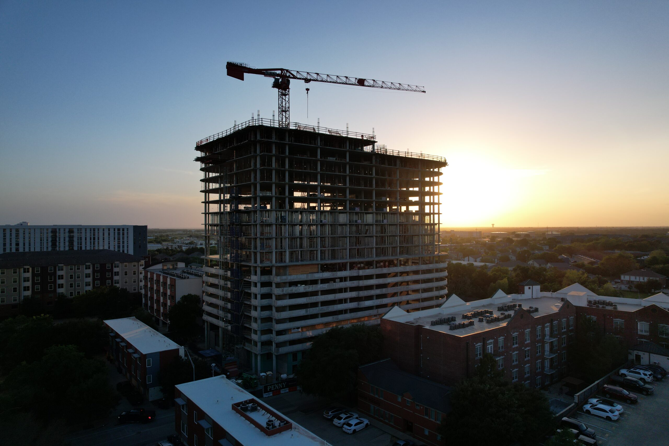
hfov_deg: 78.6
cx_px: 334
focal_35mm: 22
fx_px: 409
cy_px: 223
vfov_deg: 57.2
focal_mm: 8.38
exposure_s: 1/1250
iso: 110
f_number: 2.8
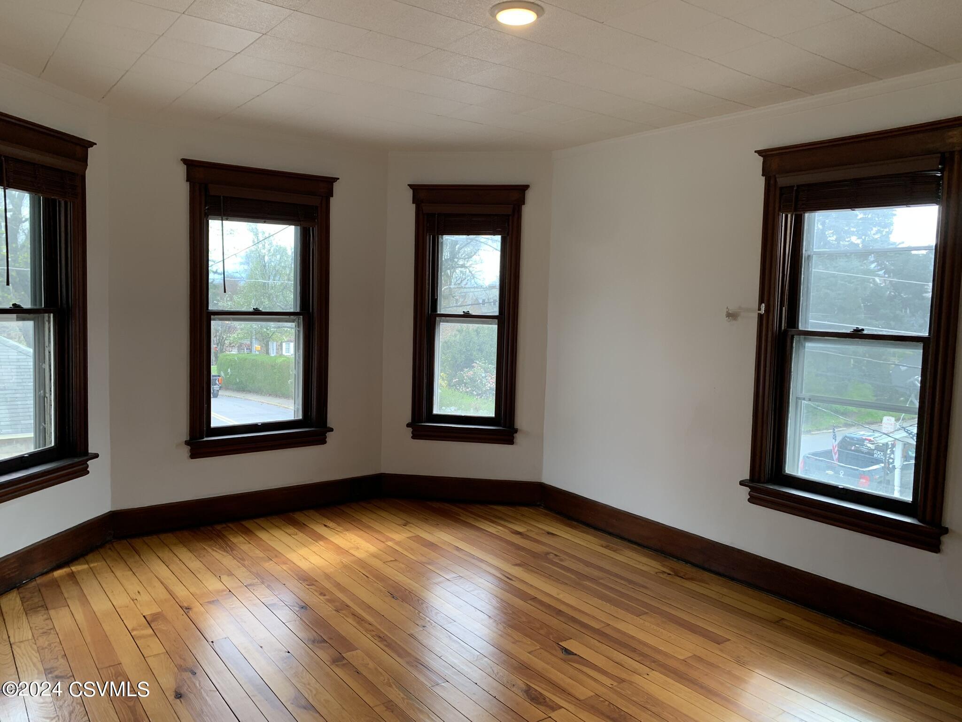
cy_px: 361
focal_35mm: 26
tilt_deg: -4.9
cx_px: 481
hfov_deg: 67.3
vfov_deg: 53.1
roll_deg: -1.4
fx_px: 723
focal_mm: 4.25
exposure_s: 1/121
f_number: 1.8
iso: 40
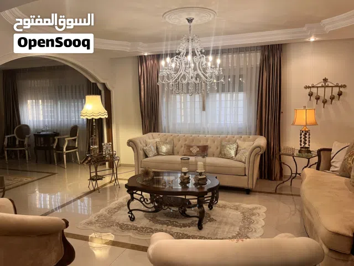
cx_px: 177
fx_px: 266
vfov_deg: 53.1
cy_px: 133
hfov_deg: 67.3
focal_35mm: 26
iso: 100
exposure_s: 1/50
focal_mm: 5.1
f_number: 1.6
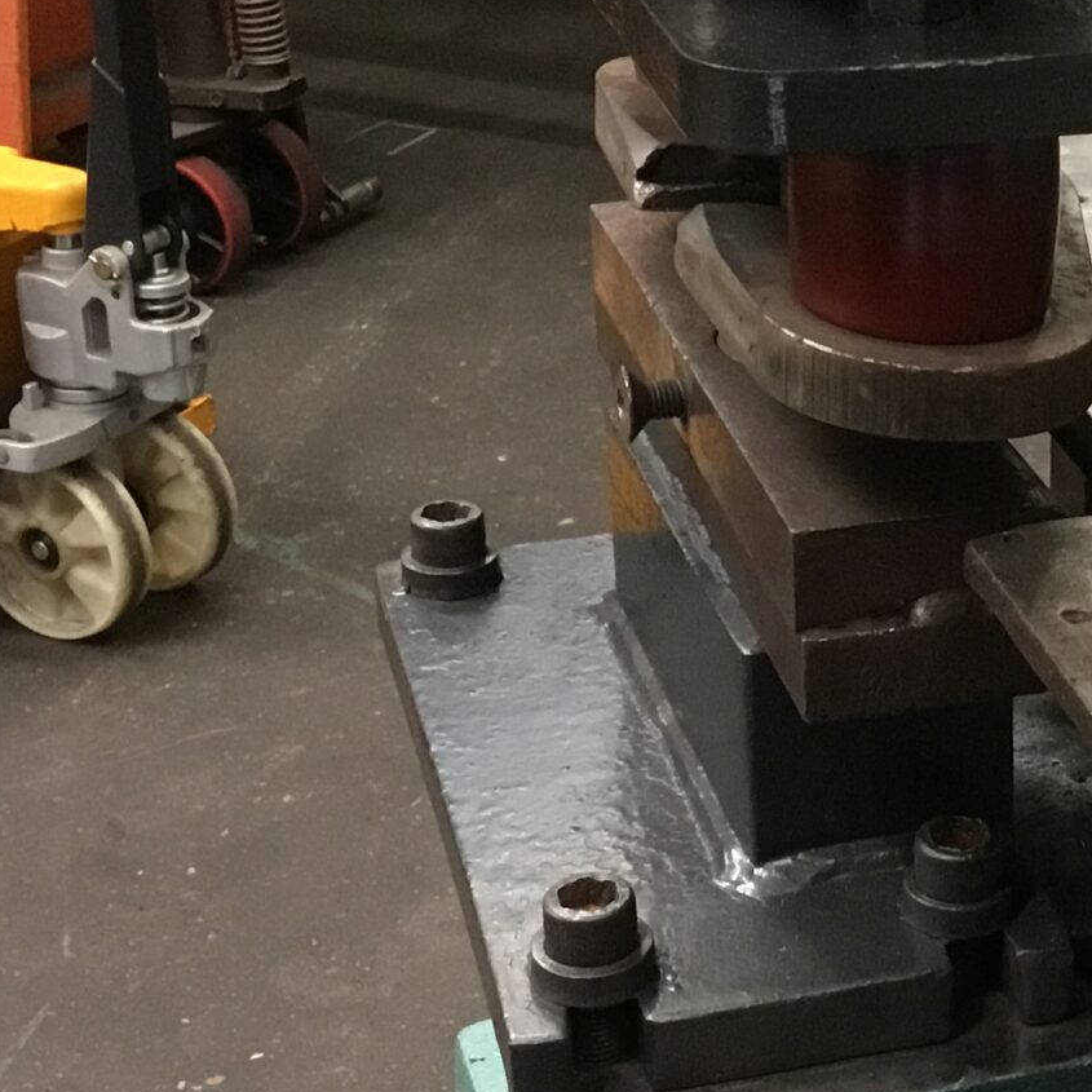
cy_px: 602
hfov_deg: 20.1
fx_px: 2962
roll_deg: -1.0
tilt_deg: -26.8
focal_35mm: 83
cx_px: 1154
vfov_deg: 20.9
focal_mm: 3.3
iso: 250
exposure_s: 1/33
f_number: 2.4
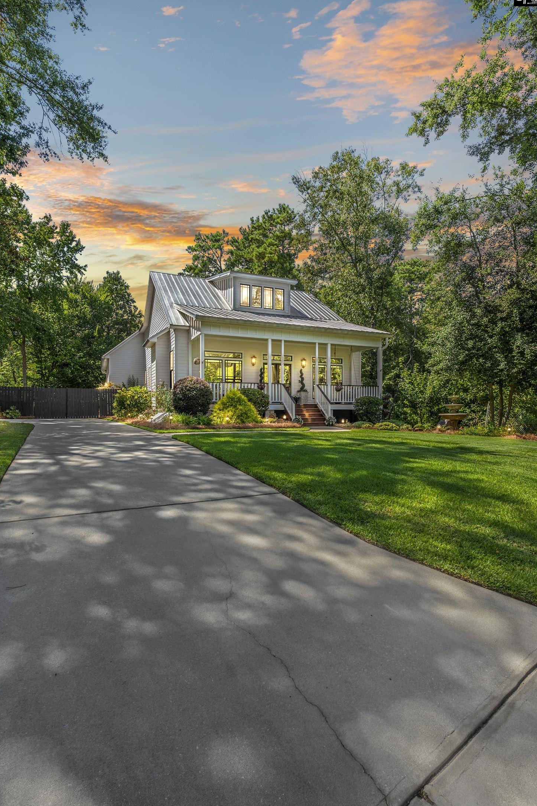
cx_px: 264
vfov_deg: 91.5
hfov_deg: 68.8
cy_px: 416
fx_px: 392
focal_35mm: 18
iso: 200
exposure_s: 1/500
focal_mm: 11
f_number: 6.3
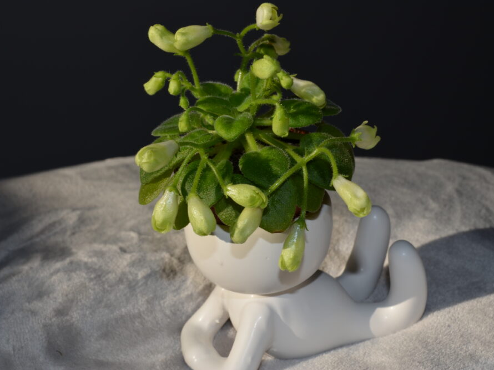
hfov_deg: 36.2
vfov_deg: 27.5
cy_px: 186
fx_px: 756
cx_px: 262
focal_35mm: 53
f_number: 11
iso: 100
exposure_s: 1/200
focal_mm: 32
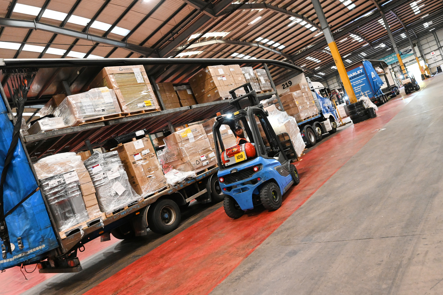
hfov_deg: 73.8
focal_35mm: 24
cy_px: 148
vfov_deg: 53.1
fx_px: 295
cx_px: 222
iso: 6400
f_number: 5
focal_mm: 24
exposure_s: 1/200
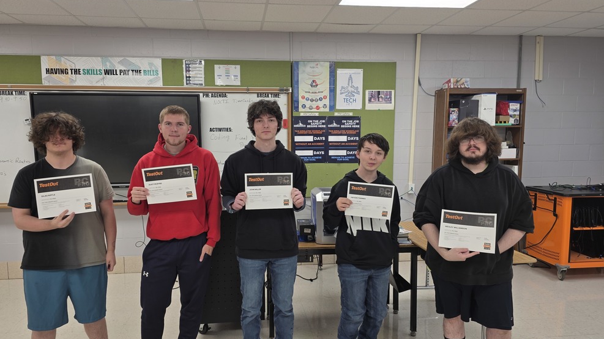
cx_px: 294
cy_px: 180
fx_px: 416
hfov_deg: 71.9
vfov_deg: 44.4
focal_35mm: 26
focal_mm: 6.3
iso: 40
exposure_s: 1/120
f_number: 1.7
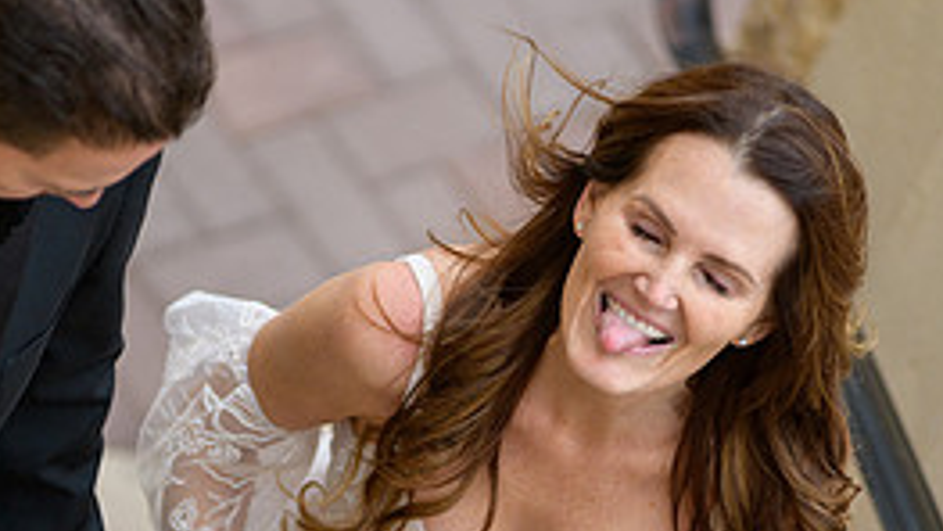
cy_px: 362
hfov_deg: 6.0
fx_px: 8953
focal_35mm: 358
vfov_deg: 3.4
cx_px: 441
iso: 400
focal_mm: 200
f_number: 2.8
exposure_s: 1/2000
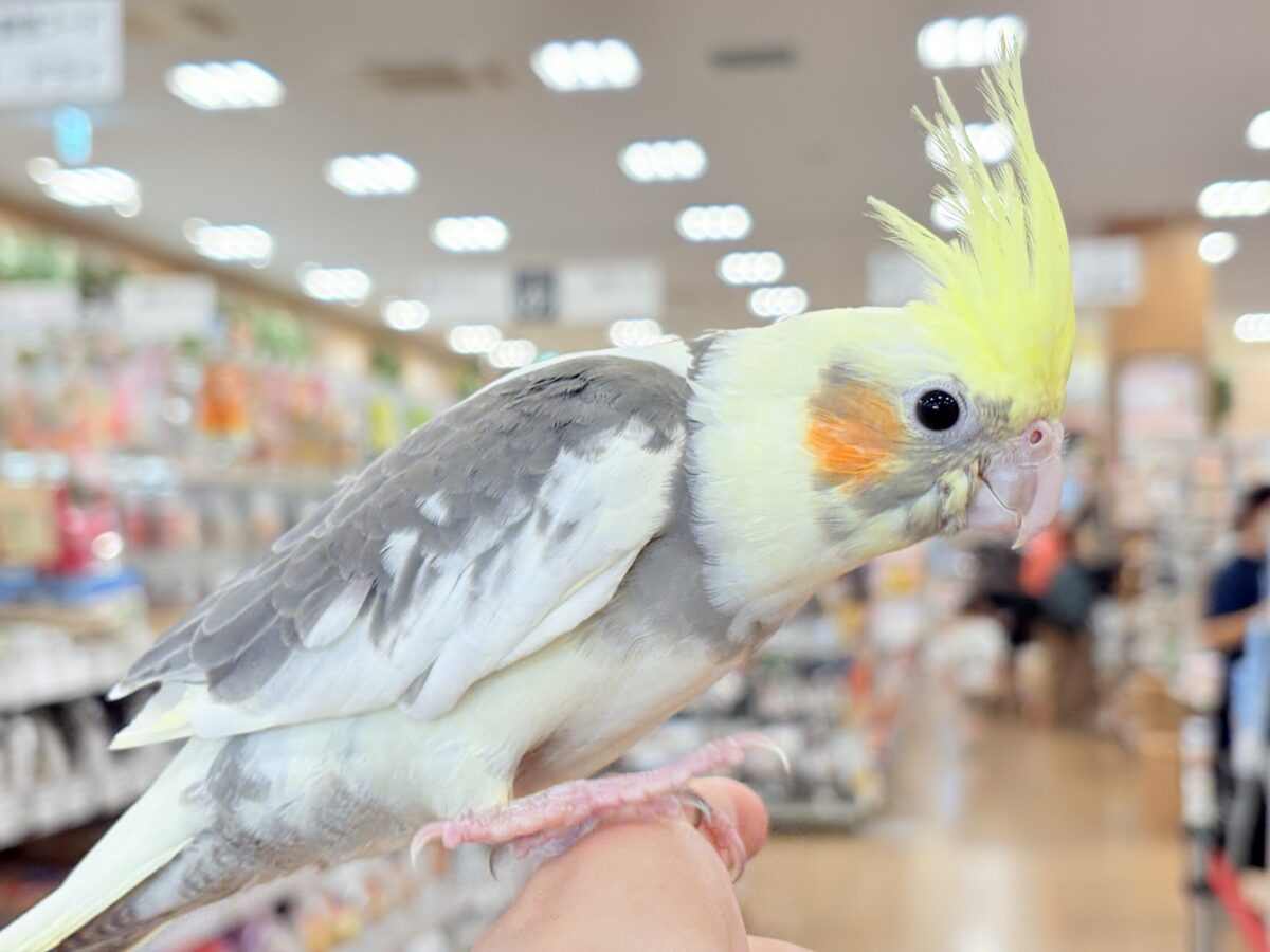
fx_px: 1908
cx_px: 635
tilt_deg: +3.1
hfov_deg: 36.8
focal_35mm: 52
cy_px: 476
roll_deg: +2.4
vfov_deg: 28.0
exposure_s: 1/100
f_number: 1.6
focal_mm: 5.96
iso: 64
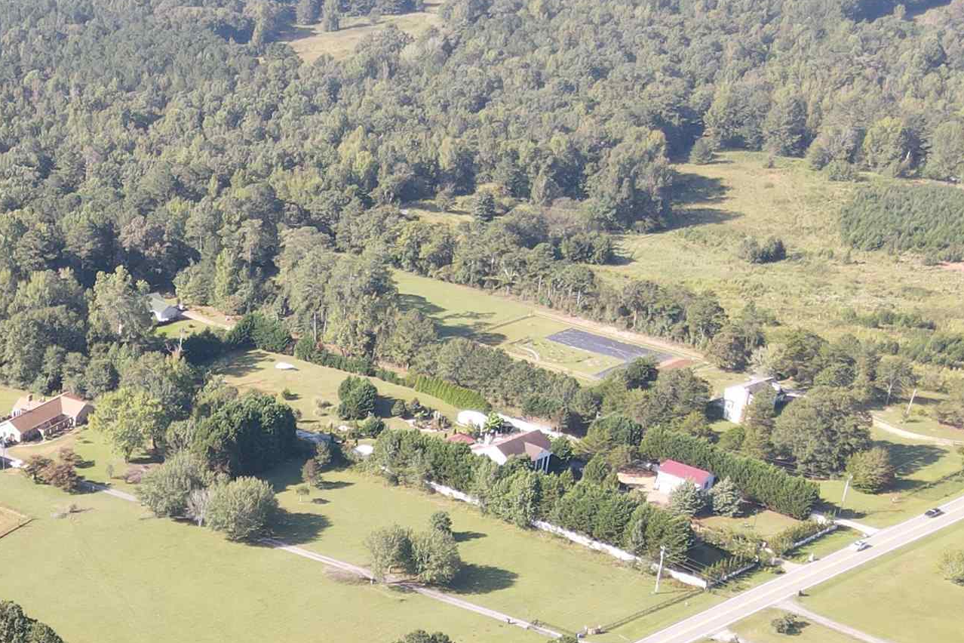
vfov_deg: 22.1
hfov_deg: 30.9
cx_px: -4
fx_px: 1607
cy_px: 586
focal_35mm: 60
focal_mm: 4.5
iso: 100
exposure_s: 1/160
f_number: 2.8
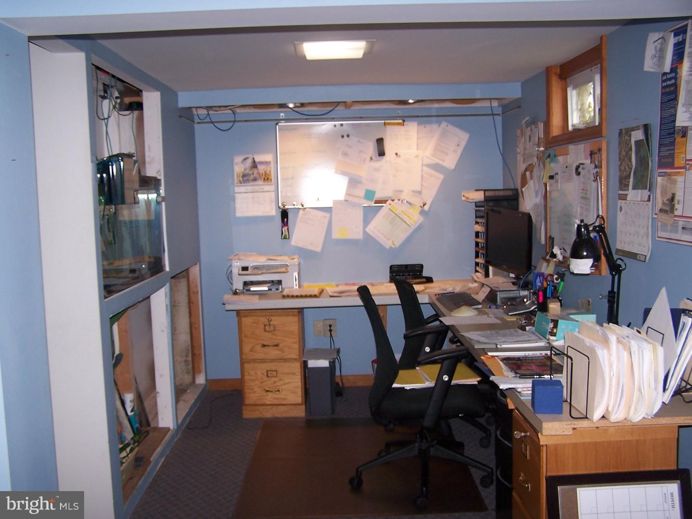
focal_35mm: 38
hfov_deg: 49.0
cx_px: 346
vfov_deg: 37.7
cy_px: 260
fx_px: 760
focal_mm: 6.3
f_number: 2.8
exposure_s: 1/60
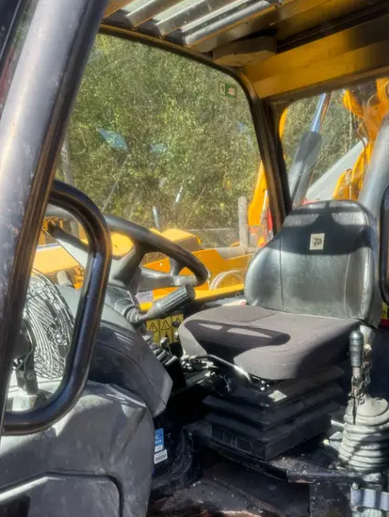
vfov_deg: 56.1
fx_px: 479
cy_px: 324
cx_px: 227
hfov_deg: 44.0
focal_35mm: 32
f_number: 1.78
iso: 80
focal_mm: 6.76
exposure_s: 1/510
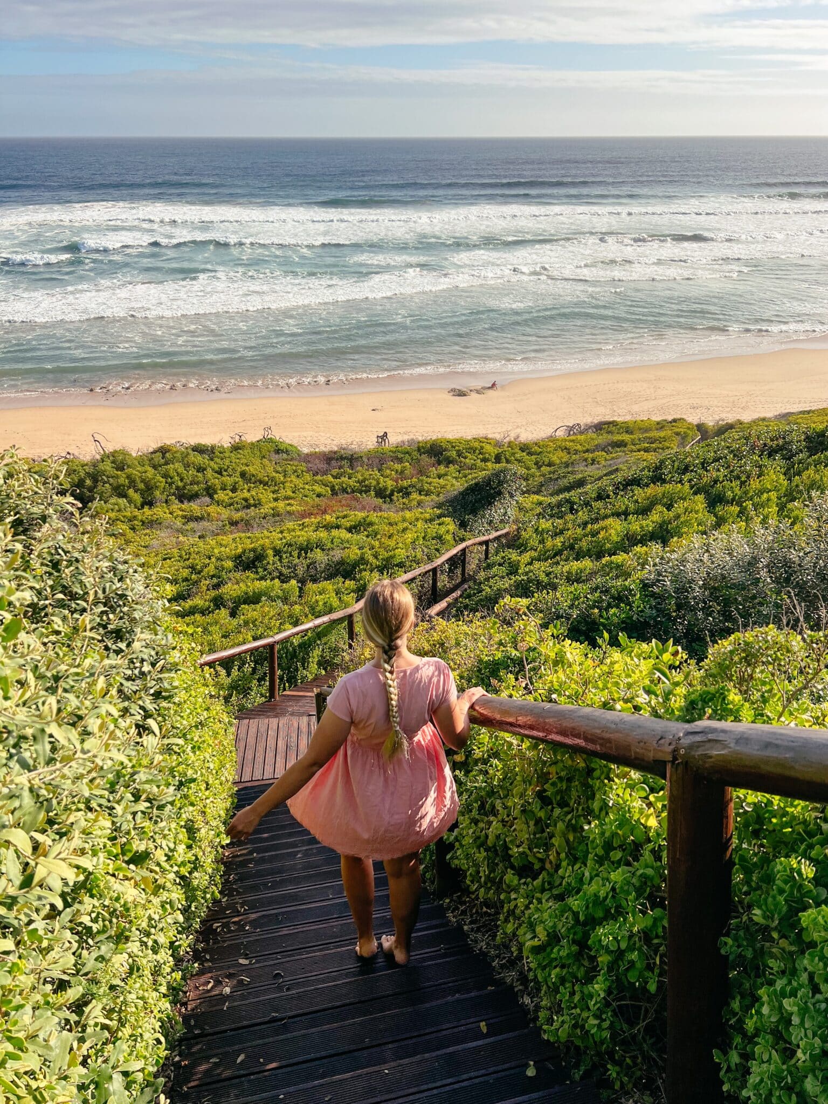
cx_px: 414
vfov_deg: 67.3
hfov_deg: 53.1
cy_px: 552
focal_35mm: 26
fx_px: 829
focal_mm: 5.7
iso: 50
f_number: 1.5
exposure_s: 1/3500
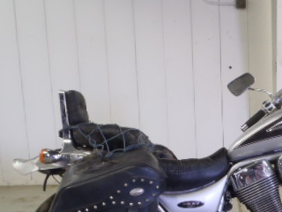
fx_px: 456
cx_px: 271
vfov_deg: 25.6
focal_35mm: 56
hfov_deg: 32.1
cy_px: 174
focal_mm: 5
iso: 200
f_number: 3.5
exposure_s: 1/20
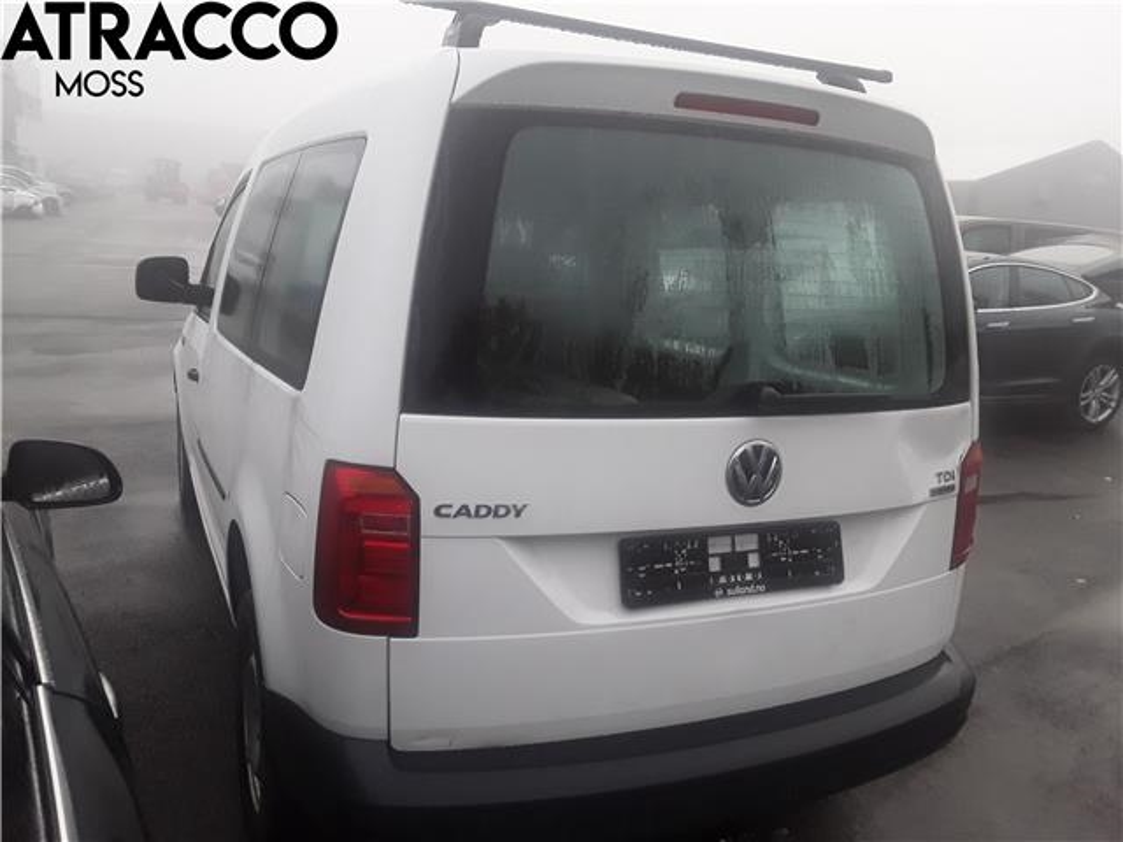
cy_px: 421
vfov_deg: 49.7
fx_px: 908
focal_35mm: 28
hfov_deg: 63.4
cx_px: 562
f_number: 1.9
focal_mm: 2.91
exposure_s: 1/100
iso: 64
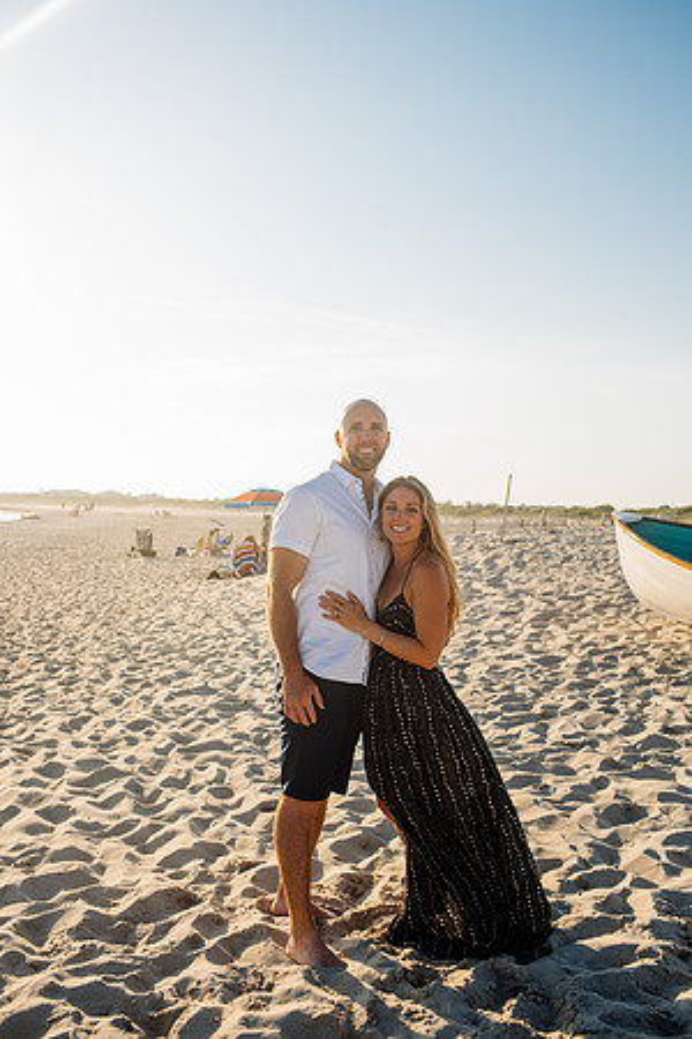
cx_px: 346
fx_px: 1009
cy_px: 520
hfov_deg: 37.9
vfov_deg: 54.4
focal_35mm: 35
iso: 160
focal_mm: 35
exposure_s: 1/800
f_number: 4
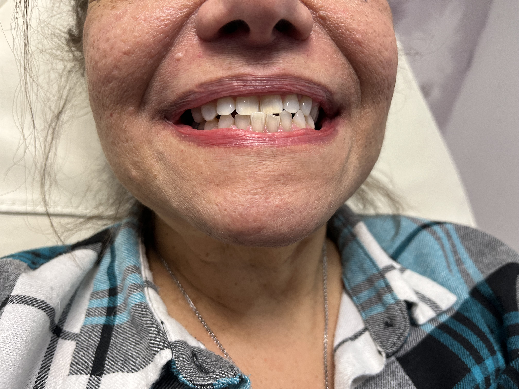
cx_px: 260
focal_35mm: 26
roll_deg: -11.2
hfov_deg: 67.3
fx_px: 390
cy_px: 194
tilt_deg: -23.2
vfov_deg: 53.1
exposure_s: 1/100
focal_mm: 5.1
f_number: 1.6
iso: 125
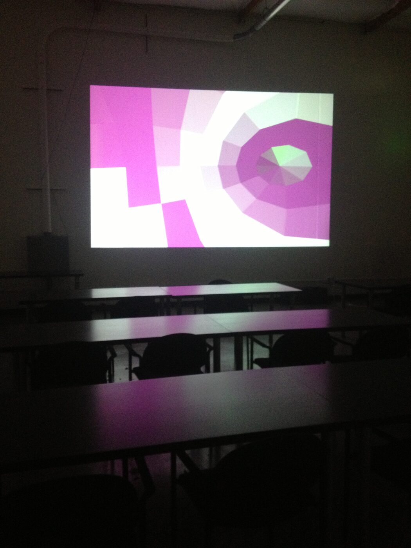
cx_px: 206
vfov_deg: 52.6
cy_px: 274
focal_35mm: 35
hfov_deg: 40.7
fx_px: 554
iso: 400
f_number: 2.4
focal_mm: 4.28
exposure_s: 1/15
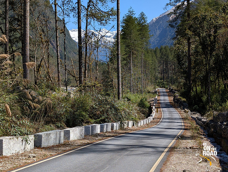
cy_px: 86
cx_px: 114
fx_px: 323
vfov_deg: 29.8
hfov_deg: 38.8
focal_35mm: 49
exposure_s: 1/1595
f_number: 1.68
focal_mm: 6.9
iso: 19
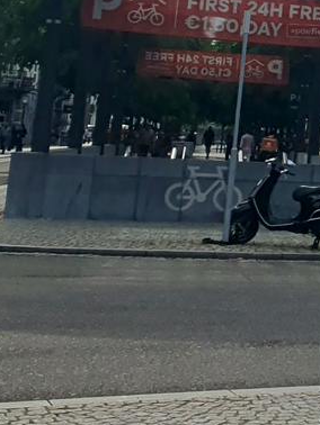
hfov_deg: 11.1
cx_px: 786
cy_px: 6
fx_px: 1354
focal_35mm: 110
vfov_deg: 17.5
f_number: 2.4
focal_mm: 4.3
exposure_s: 1/3333
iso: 50
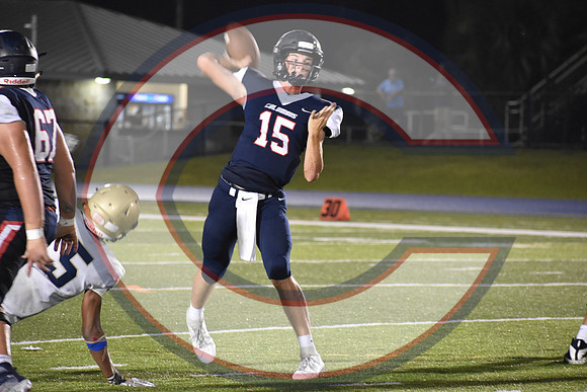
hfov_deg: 7.6
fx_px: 4403
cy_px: 196
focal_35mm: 270
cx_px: 294
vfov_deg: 5.1
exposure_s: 1/200
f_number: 5.3
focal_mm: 180
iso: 3200
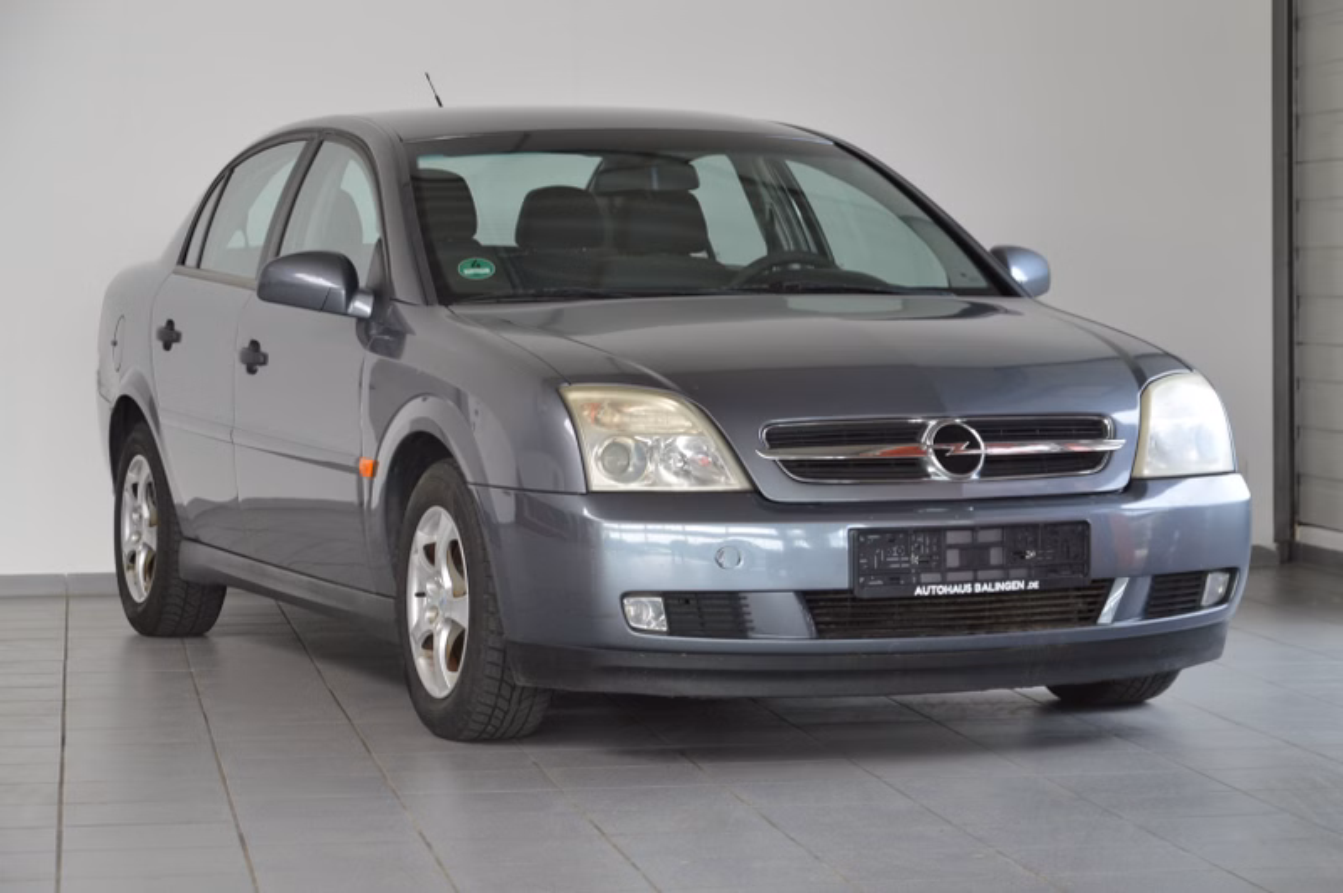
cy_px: 446
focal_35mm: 99
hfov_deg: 20.6
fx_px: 3690
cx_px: 672
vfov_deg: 13.8
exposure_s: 1/80
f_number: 5.3
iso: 400
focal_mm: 66
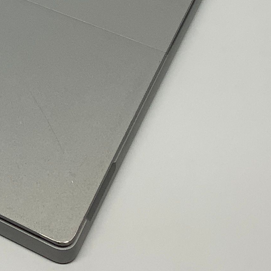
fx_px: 930
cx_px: -110
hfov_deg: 15.5
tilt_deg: -45.4
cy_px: -29
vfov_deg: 16.1
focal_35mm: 105
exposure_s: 1/127
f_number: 2.4
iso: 25
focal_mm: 3.3
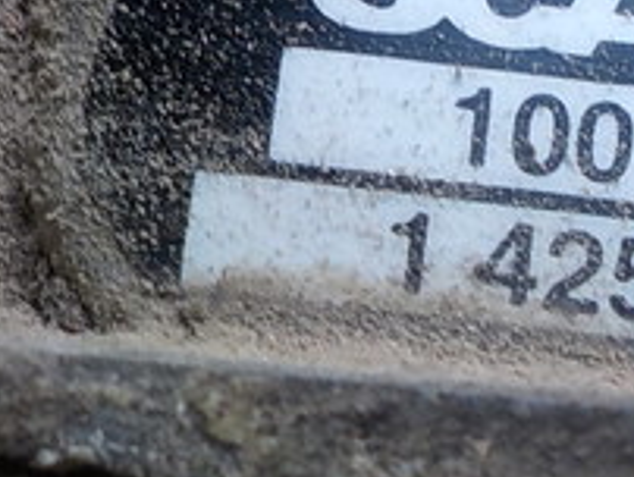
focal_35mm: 95
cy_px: 138
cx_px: 530
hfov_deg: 20.3
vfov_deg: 15.5
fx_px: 1742
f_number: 3.3
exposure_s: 1/30
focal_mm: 4.1
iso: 140
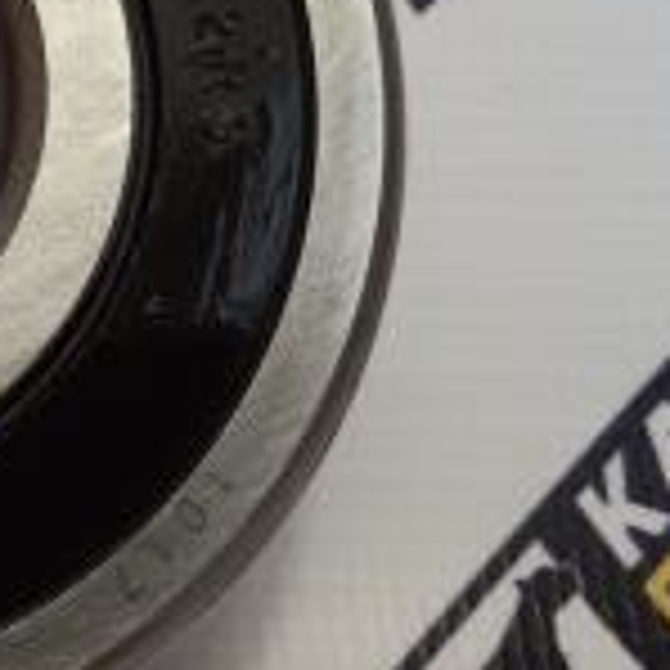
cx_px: -288
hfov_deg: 16.3
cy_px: 124
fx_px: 2168
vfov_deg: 17.4
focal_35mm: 99
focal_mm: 2.93
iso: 40
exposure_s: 1/50
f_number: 2.4
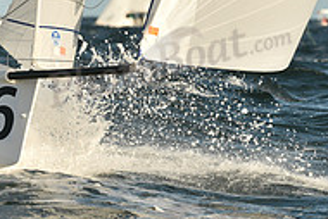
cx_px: -40
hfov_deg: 1.9
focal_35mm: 1066
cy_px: -3
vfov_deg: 1.3
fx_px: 9720
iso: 320
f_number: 7.1
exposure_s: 1/1250
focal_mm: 350
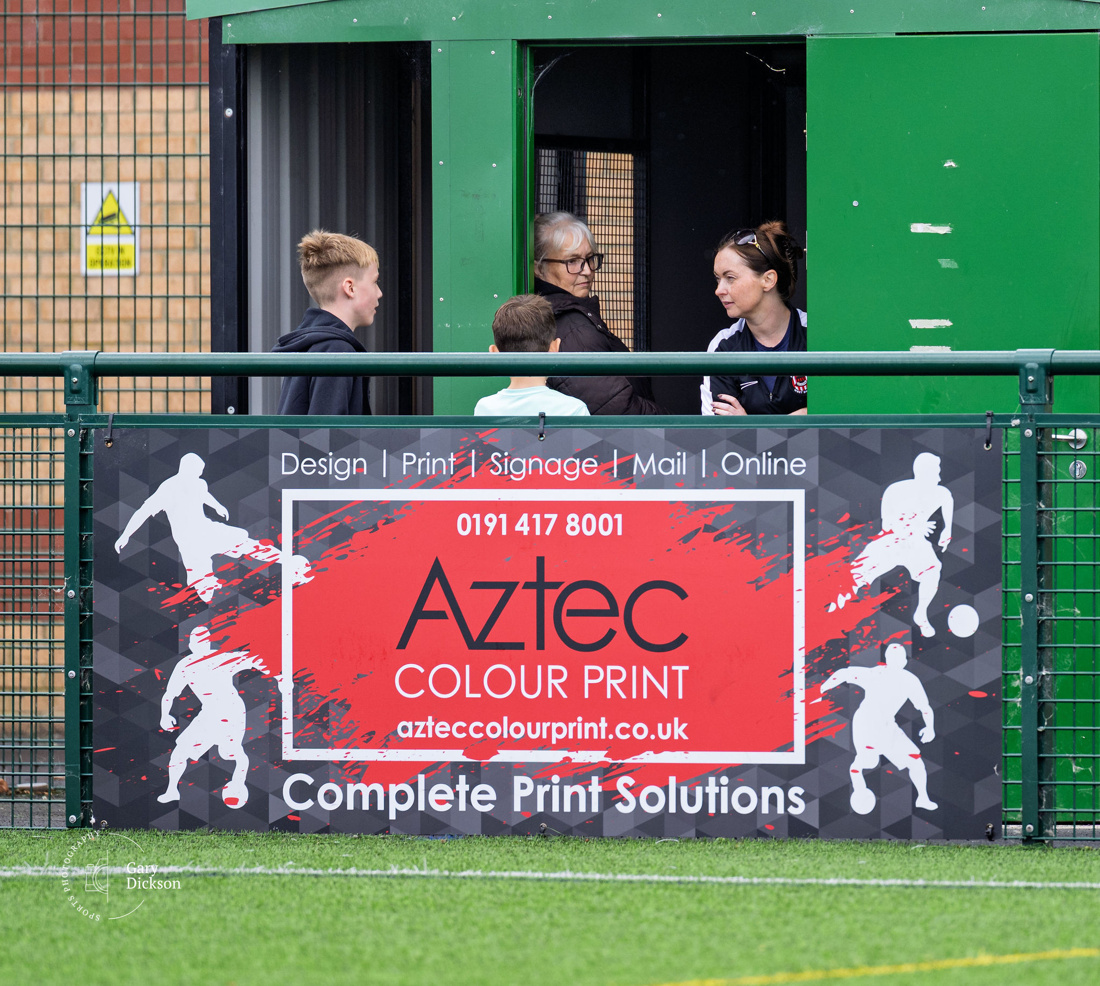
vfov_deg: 3.7
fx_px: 15358
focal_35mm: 450
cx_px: 696
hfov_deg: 4.1
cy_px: 424
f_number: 2.8
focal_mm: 200
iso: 200
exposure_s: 1/800
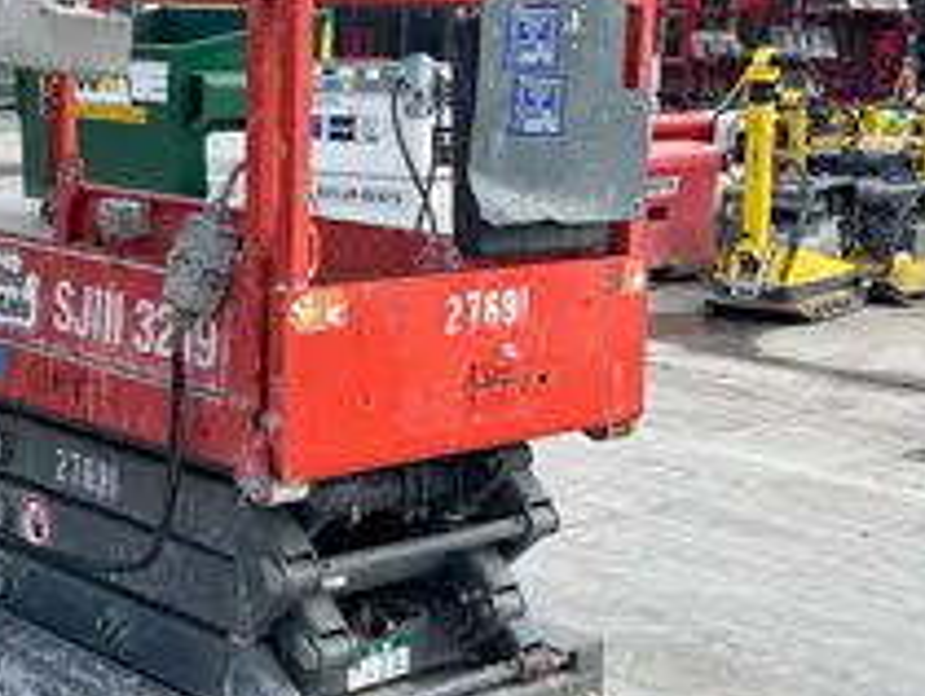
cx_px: 317
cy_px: 293
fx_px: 1819
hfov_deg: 28.4
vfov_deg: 21.6
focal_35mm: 68
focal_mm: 5.1
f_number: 1.6
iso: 50
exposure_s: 1/1721
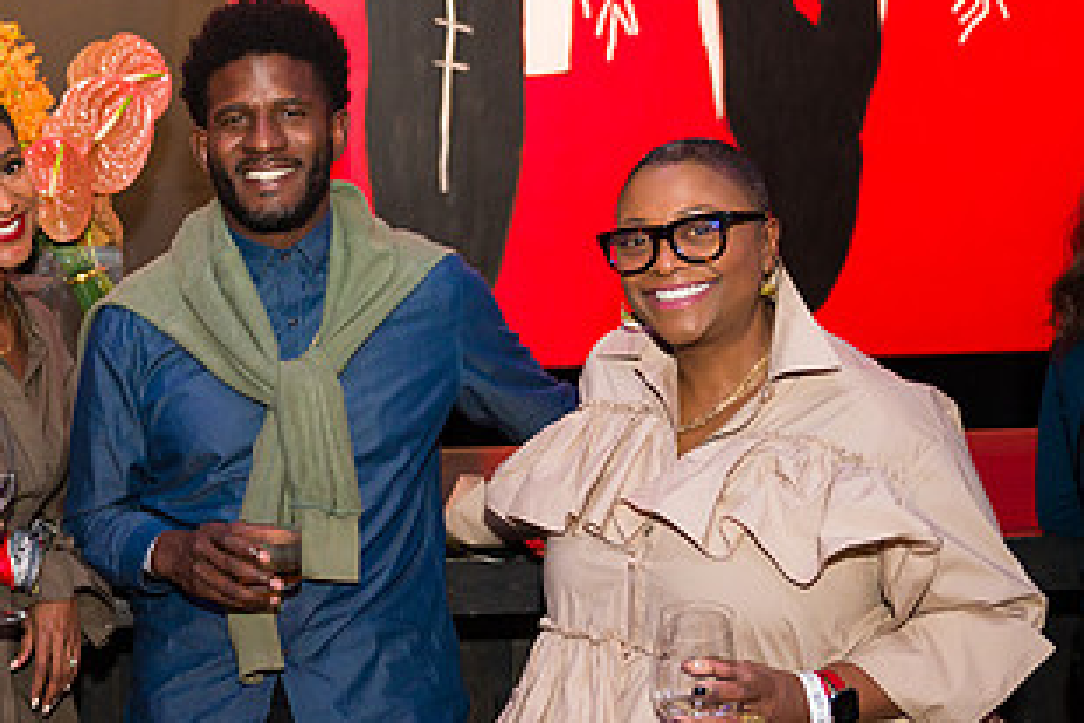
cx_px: 168
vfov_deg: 22.6
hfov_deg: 32.2
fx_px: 1807
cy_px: 456
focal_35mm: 60
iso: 1600
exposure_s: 1/200
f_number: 3.2
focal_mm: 32
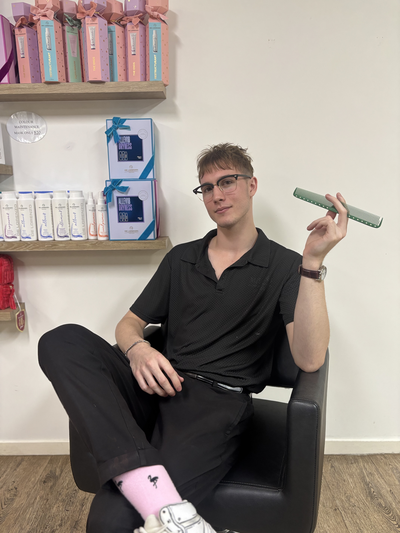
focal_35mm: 26
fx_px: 401
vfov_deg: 67.3
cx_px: 200
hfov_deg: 53.1
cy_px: 266
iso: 200
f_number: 1.6
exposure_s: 1/50
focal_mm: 5.96
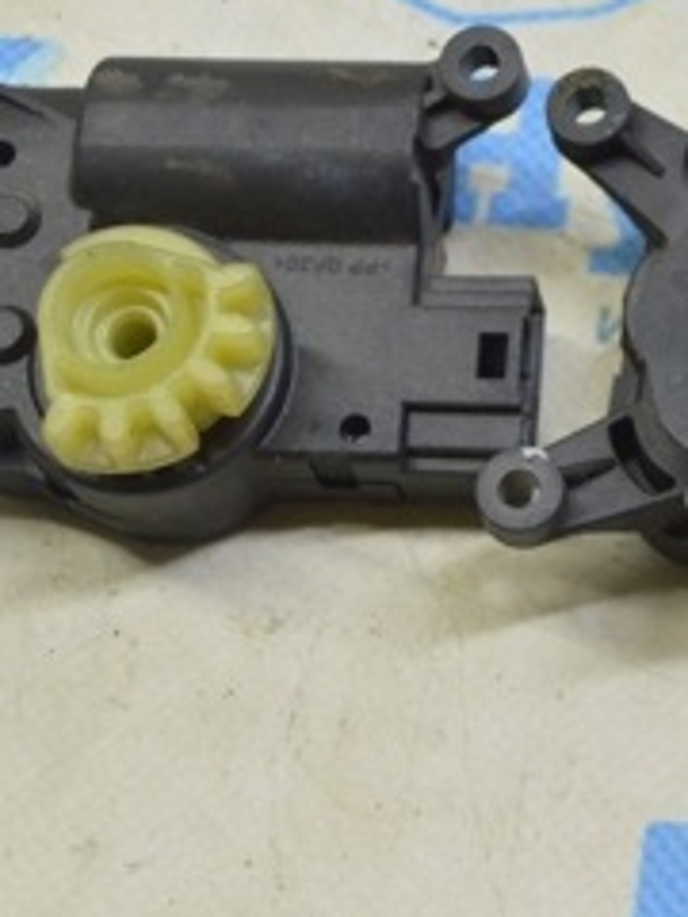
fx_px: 3048
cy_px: 350
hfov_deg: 12.6
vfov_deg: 17.1
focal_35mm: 115
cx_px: 826
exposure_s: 1/20
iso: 400
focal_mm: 30
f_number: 5.6
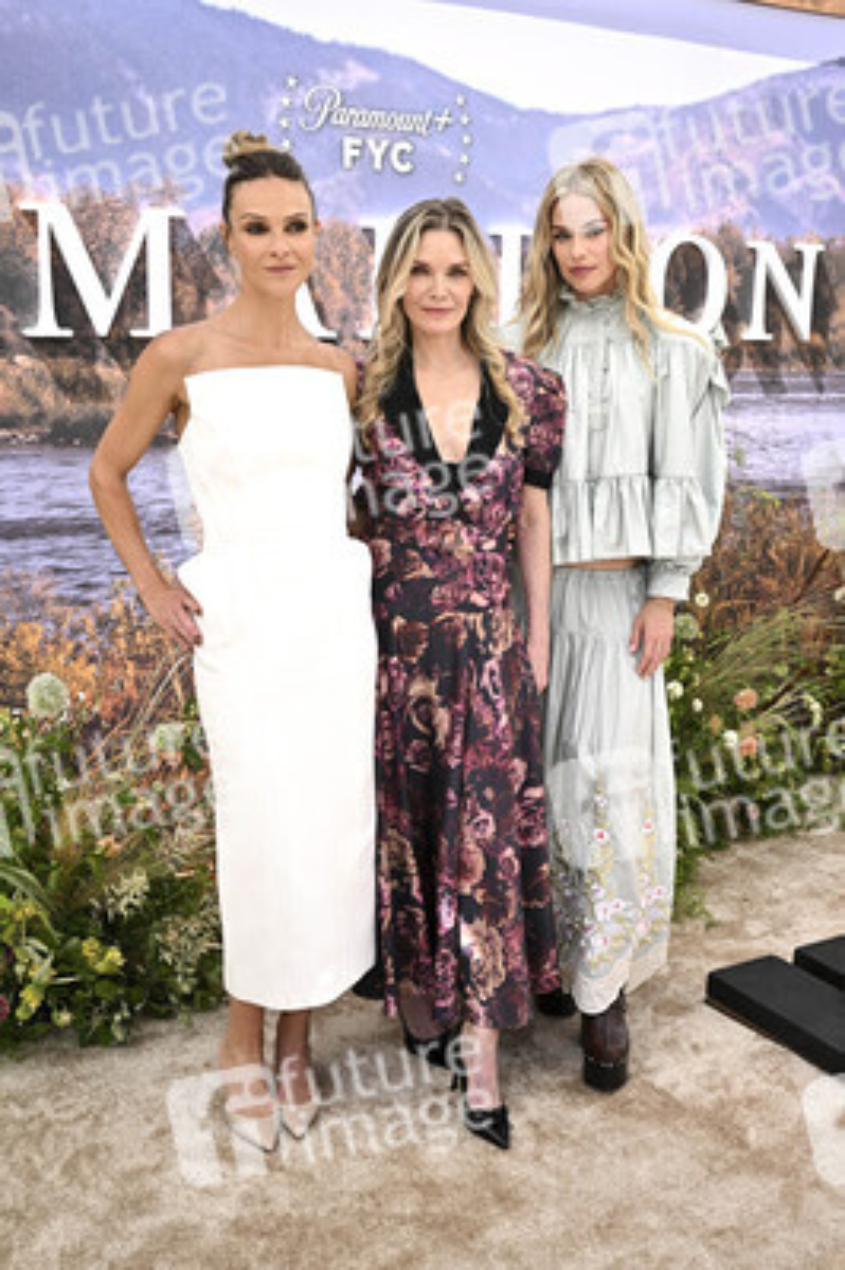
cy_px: 635
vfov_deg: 49.6
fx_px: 1375
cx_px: 422
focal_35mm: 39
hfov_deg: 34.2
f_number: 6.3
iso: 250
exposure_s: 1/320
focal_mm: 39
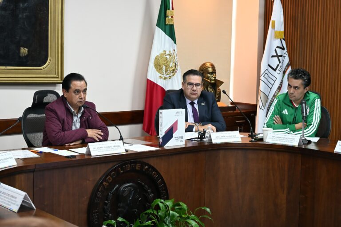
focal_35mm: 60
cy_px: 114
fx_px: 568
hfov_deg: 33.4
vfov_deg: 22.6
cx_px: 170
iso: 5000
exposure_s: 1/60
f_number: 7.1
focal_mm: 60
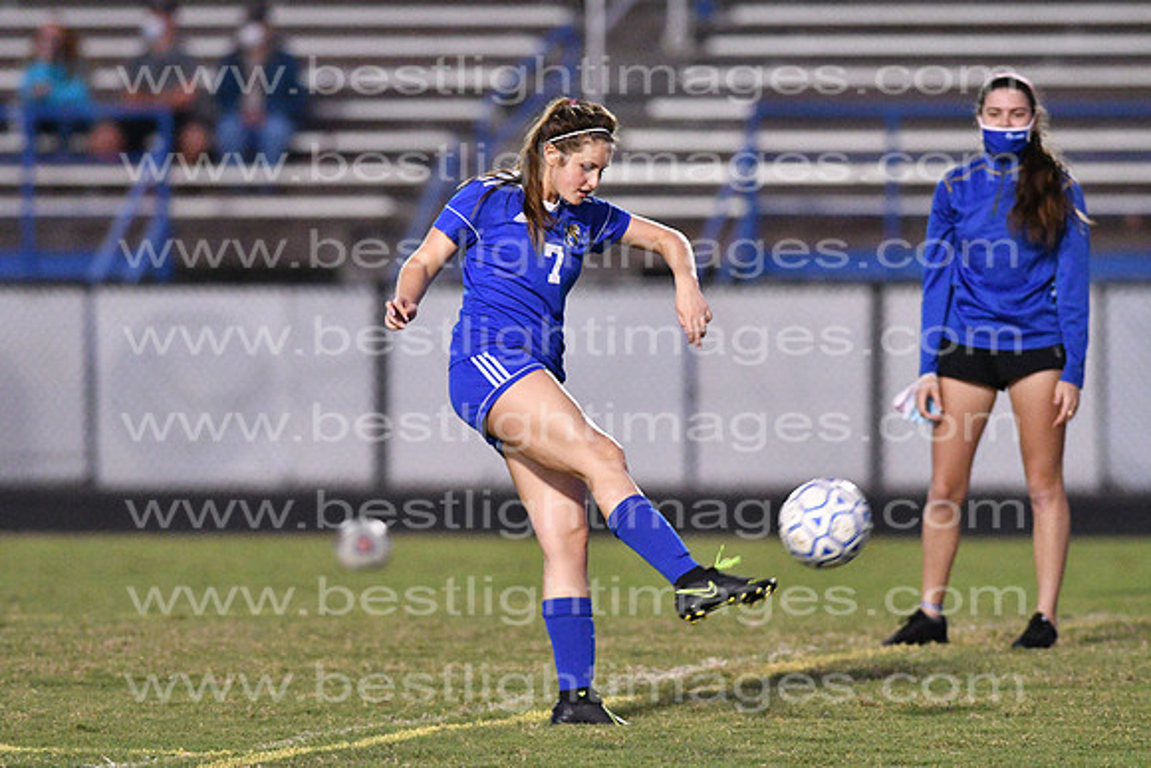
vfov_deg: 3.1
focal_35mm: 450
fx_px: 14390
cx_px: 576
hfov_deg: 4.6
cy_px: 384
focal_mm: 300
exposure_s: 1/800
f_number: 3.5
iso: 10000
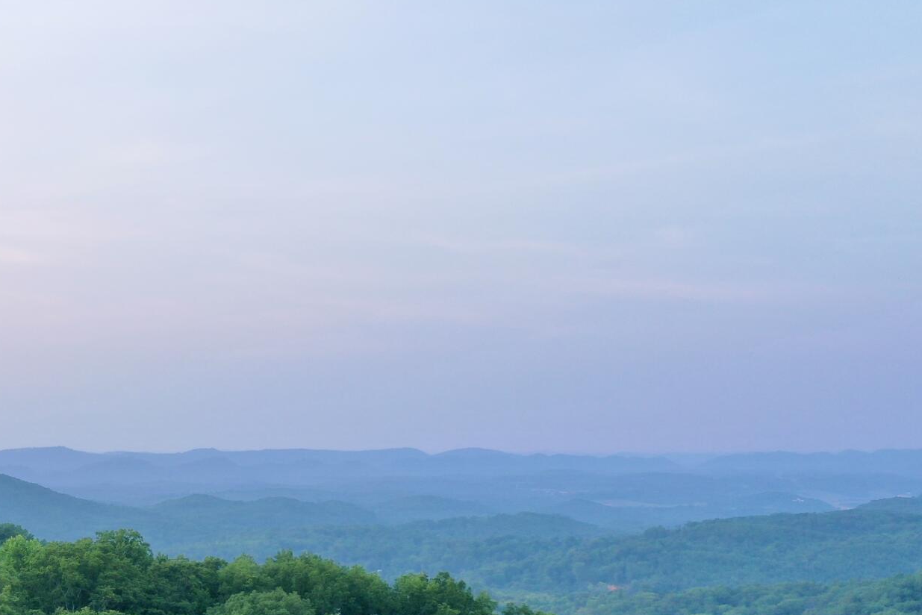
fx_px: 1742
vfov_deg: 19.6
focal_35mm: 68
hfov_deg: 27.8
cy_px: 572
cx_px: -13
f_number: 5.6
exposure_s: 1/25
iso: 100
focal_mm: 10.26
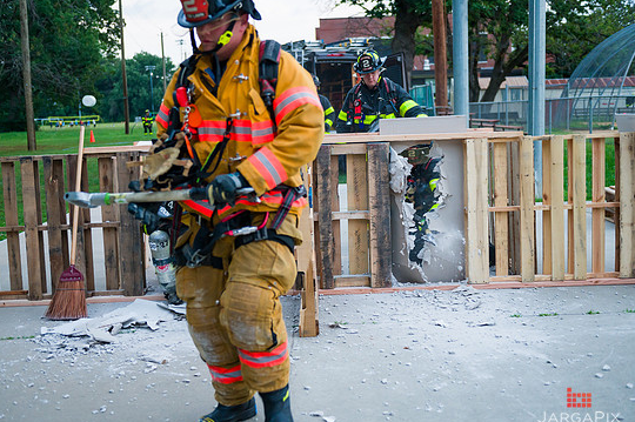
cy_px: 222
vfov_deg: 31.1
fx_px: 758
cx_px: 309
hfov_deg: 45.5
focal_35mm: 43
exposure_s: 1/200
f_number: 3.2
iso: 1600
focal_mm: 40
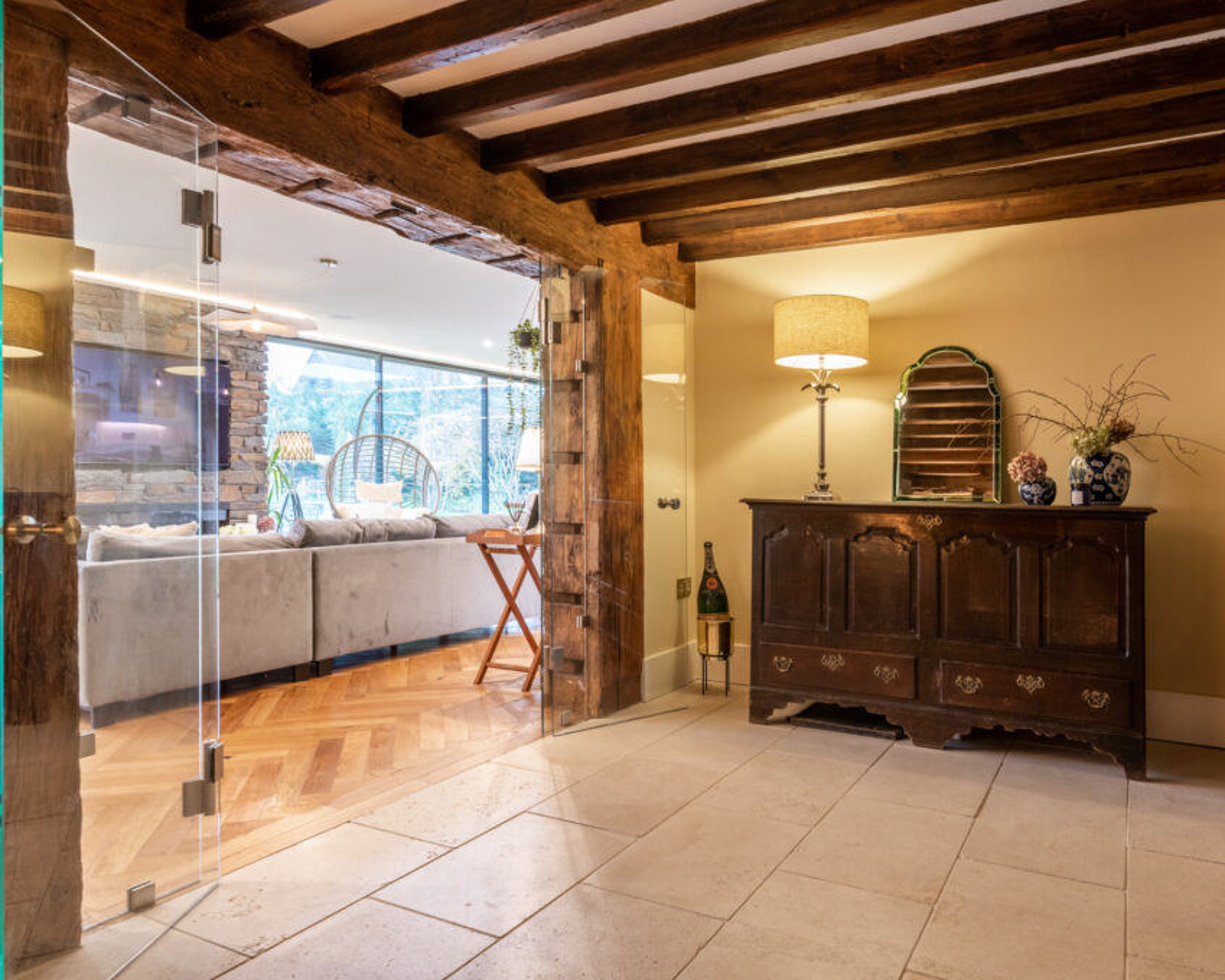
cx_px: 682
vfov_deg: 60.9
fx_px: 834
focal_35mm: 23
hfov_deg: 72.4
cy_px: 487
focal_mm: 20
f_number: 8
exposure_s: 1/2.5
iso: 400
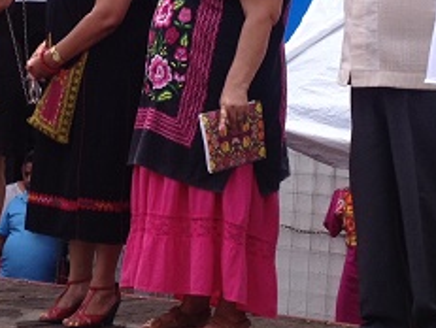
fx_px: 1526
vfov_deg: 12.2
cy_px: 32
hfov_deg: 16.2
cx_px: 100
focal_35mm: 121
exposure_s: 1/1623
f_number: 2.4
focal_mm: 4.28
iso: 50
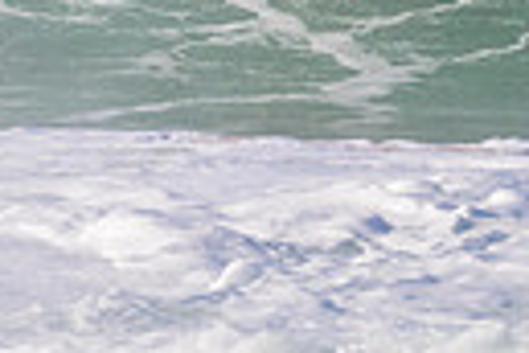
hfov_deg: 0.6
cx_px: 373
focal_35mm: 3610
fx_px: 53043
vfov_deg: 0.4
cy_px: -252
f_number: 11
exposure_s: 1/2000
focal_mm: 800
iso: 2000
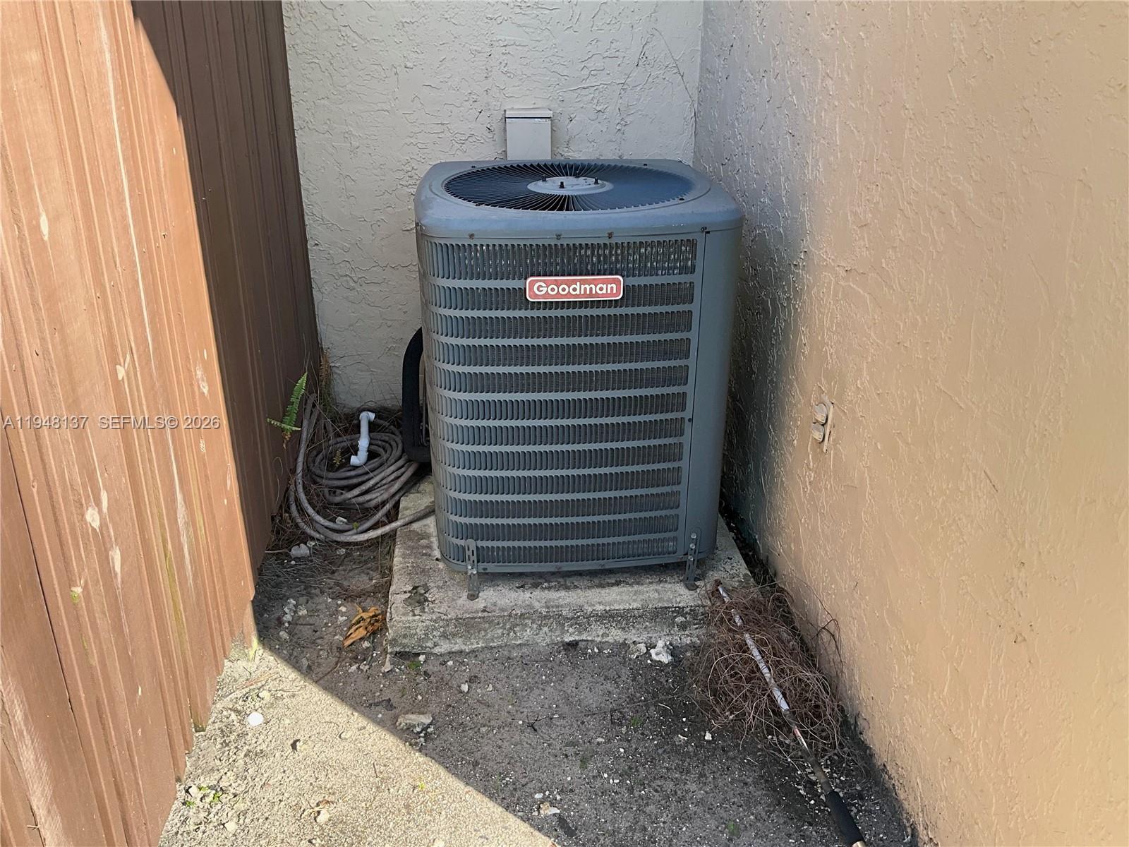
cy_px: 424
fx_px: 946
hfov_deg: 61.7
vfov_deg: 48.2
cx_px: 564
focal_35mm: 29
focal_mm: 3
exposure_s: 1/394
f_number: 1.8
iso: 25
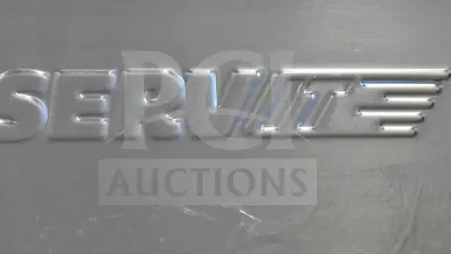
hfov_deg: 18.8
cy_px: 128
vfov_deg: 10.7
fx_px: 1360
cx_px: 207
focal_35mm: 114
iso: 22800
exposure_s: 1/100
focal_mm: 55
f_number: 5.6
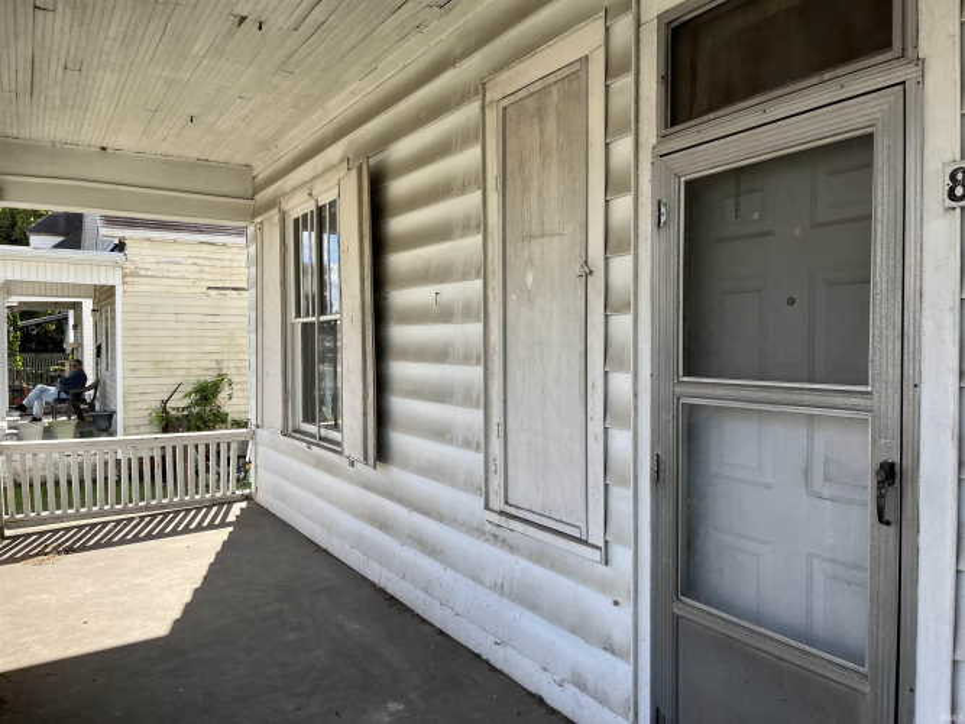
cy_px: 362
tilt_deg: -0.4
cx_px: 482
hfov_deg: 67.3
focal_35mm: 26
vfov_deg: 53.0
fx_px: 725
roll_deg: +0.8
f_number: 1.6
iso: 50
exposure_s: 1/975
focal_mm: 5.1
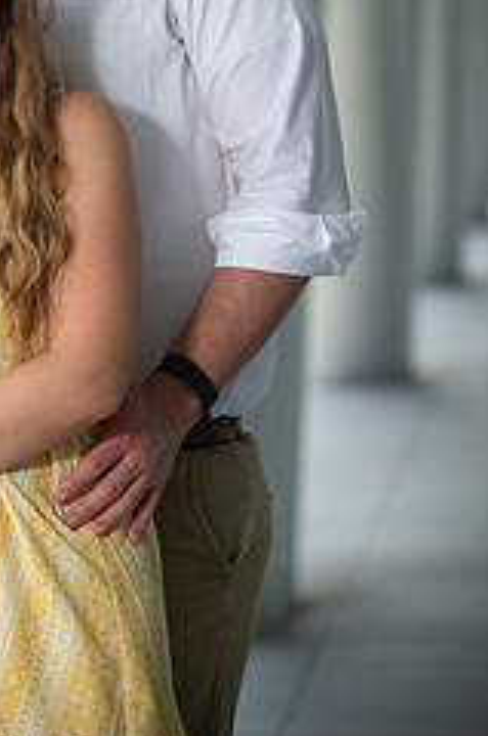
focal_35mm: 229
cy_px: 144
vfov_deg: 9.0
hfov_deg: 6.0
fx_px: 4676
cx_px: 35
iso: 50
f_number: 4
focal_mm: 122
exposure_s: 1/160
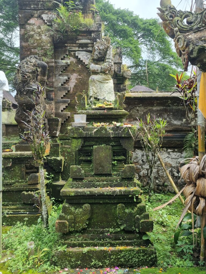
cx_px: 103
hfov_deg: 53.1
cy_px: 137
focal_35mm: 26
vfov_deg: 67.3
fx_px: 206
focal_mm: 5.4
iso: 50
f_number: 1.8
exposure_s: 1/674
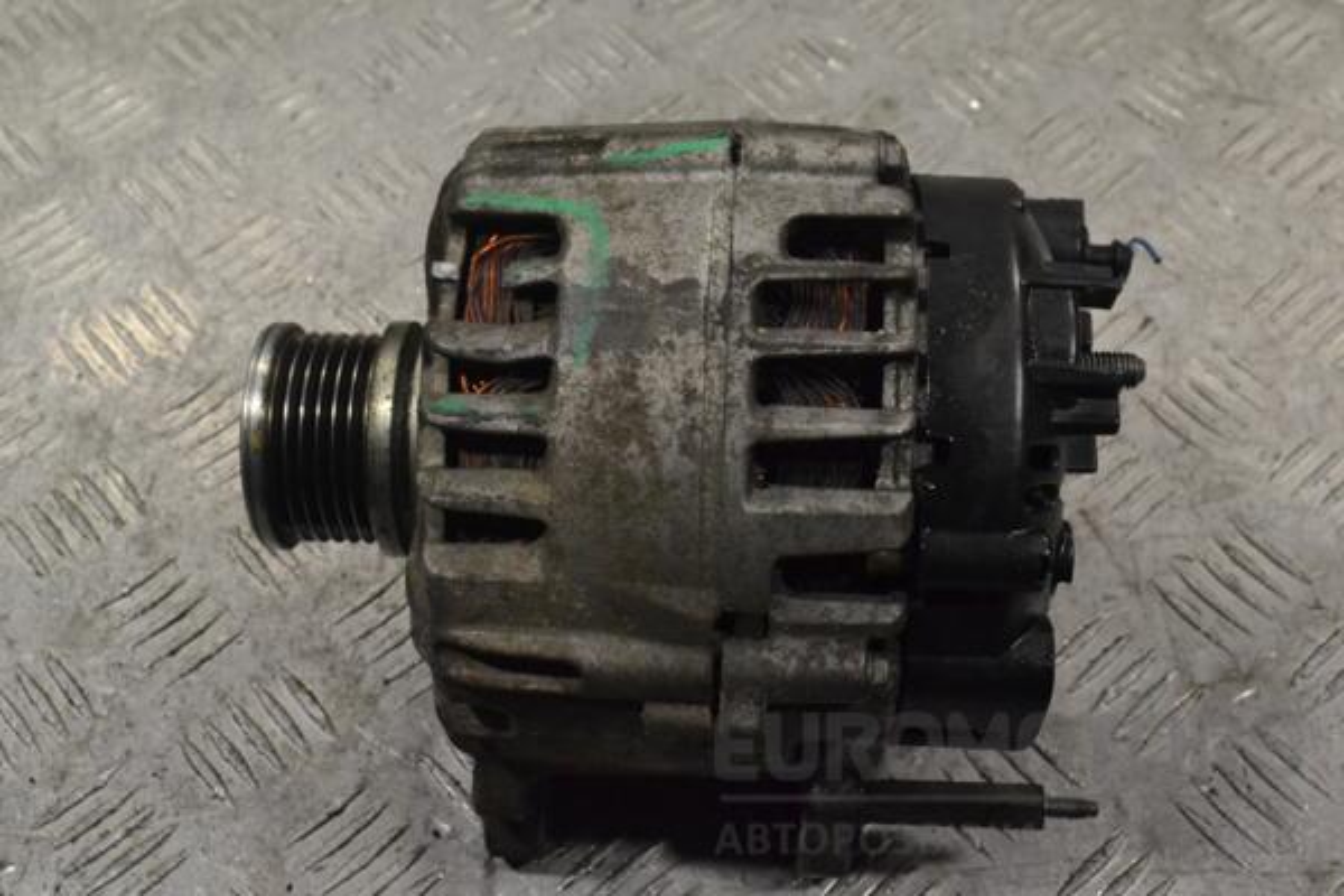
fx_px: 1792
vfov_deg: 28.1
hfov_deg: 41.1
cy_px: 448
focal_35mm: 48
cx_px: 672
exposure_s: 1/400
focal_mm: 32
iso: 3200
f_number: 10
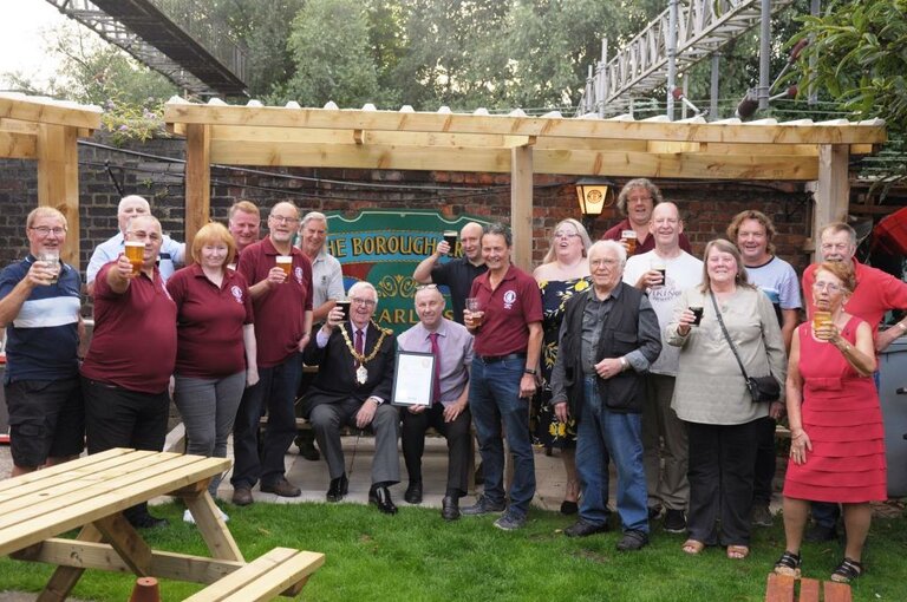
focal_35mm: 39
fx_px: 981
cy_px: 301
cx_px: 454
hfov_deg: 49.6
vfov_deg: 34.1
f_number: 5.6
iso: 400
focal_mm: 26
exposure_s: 1/125
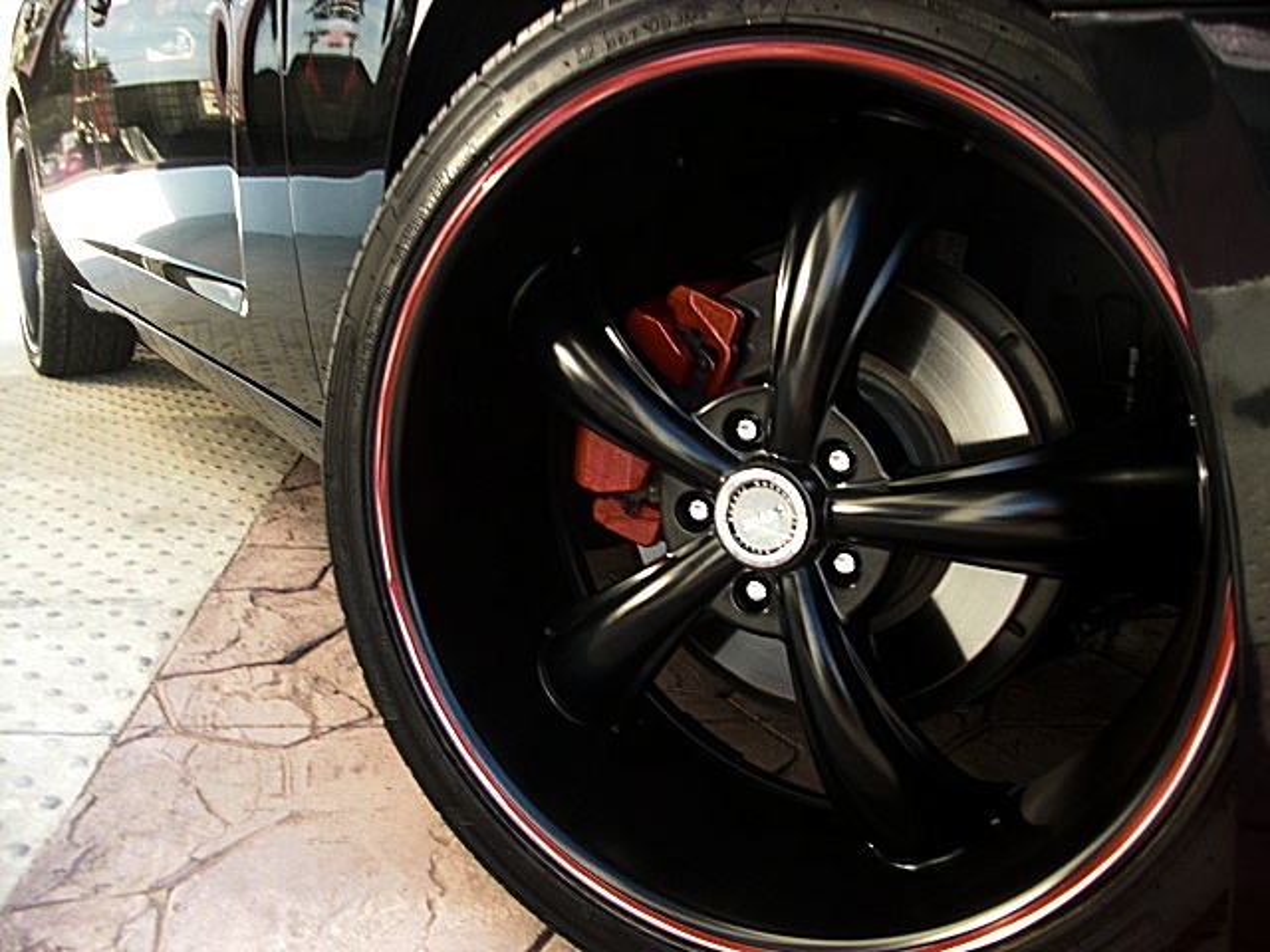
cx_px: 635
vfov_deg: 39.7
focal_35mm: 36
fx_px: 1321
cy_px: 476
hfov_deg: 51.4
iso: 100
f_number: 2.8
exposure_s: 1/100
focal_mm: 6.3
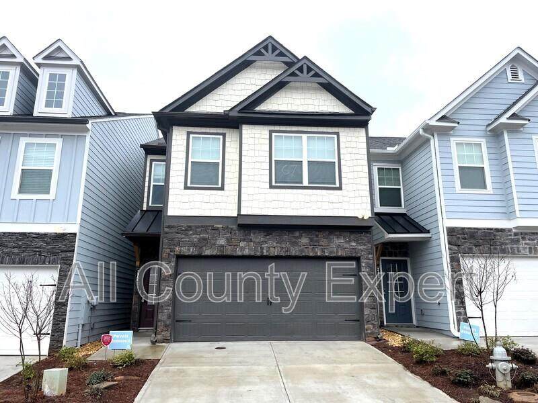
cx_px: 269
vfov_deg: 53.1
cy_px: 202
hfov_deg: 67.3
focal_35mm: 26
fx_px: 404
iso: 32
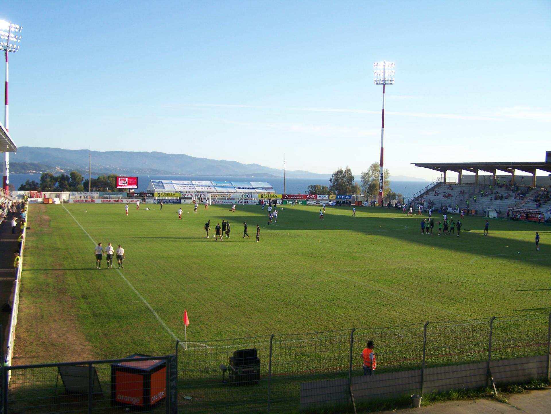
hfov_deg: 49.0
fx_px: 605
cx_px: 276
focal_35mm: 38
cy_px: 207
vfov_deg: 37.7
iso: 64
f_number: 2.8
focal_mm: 6.3
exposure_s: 1/400
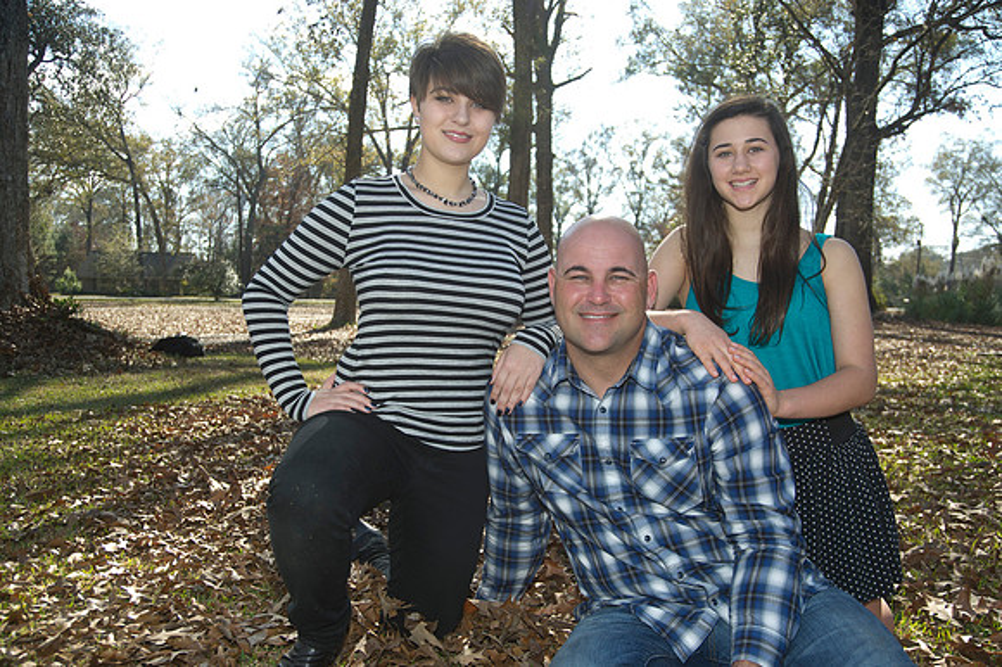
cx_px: 501
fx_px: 946
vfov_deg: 38.8
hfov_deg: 55.8
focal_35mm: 34
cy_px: 334
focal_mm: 34
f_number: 6.3
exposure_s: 1/200
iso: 100
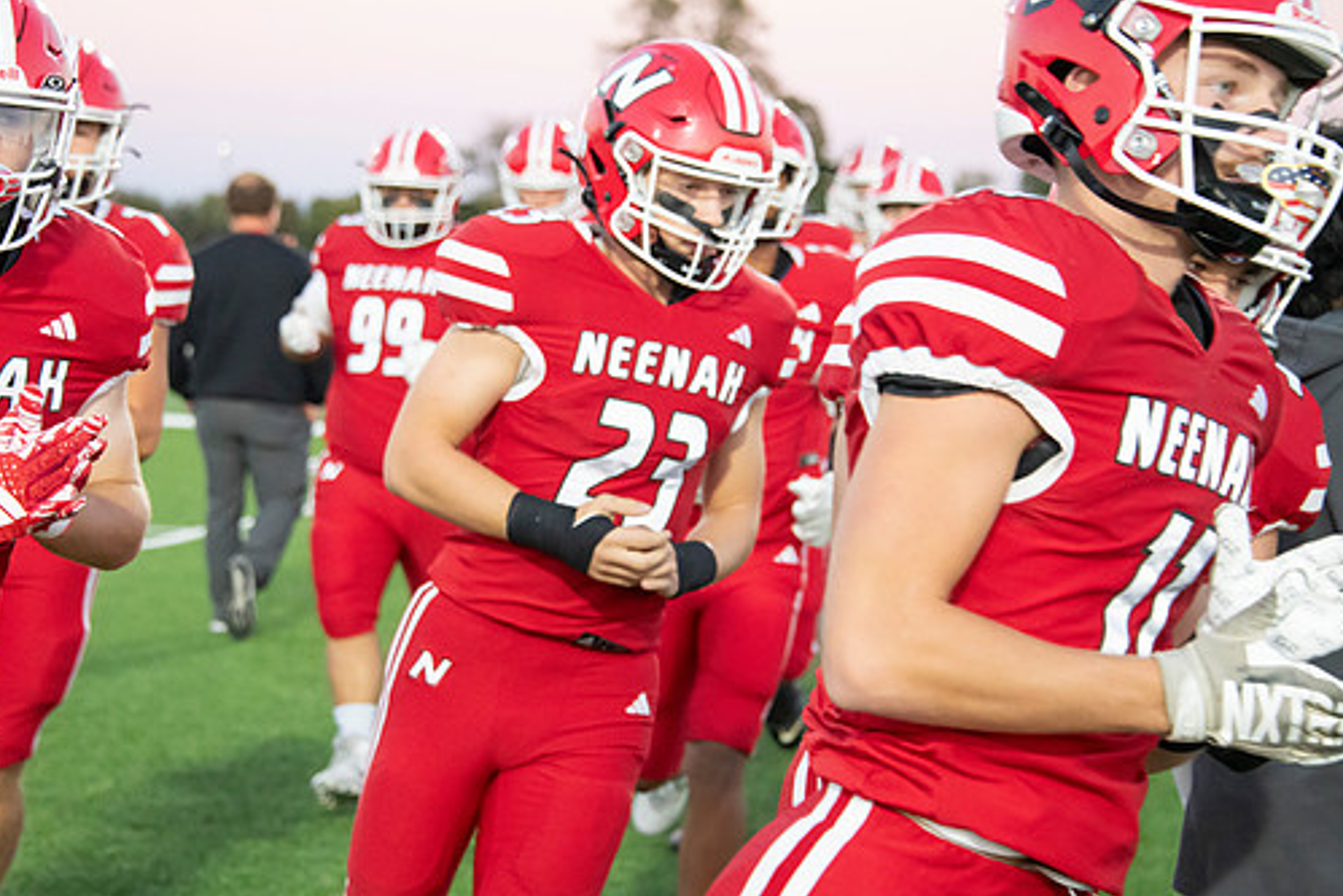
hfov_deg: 19.1
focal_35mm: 107
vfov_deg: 12.8
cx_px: 589
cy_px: 426
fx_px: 3993
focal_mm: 92
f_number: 5.6
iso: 8000
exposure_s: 1/800
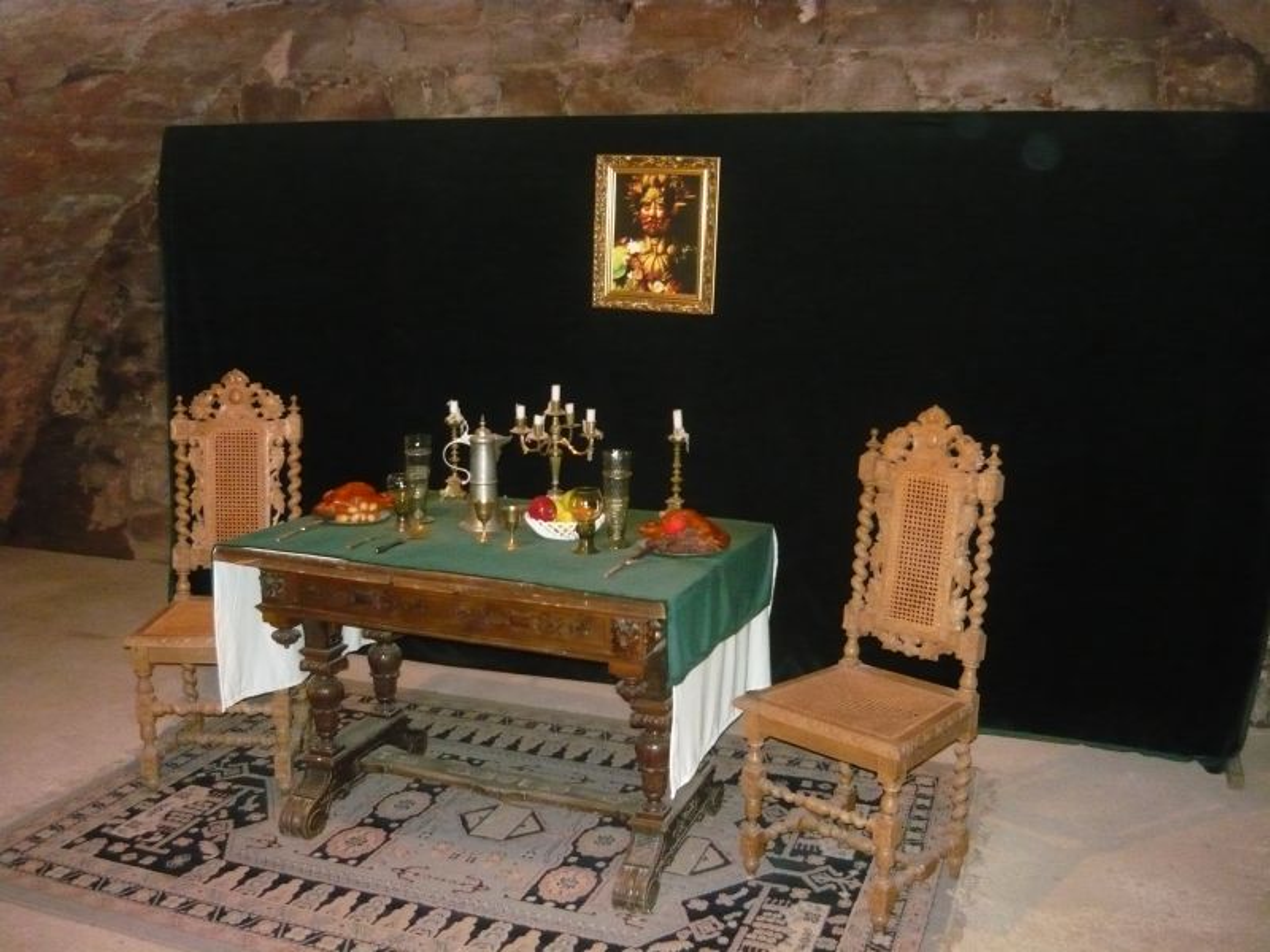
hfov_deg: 55.4
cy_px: 476
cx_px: 635
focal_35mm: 33
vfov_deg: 42.9
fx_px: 1211
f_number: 2.8
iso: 800
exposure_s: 1/30
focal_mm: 5.5
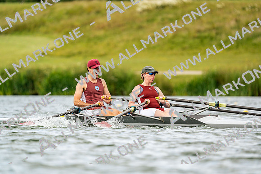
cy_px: 87
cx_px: 130
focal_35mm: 496
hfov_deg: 4.2
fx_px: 3597
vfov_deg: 2.8
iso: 500
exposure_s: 1/2000
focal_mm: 496
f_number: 6.3
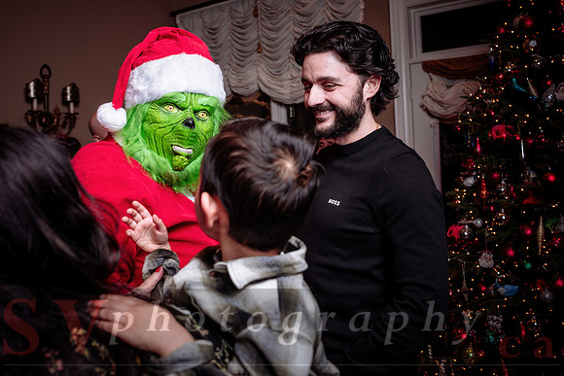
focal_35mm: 32
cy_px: 158
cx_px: 245
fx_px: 509
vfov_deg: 40.5
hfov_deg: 57.8
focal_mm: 28
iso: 500
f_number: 4.5
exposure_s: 1/200
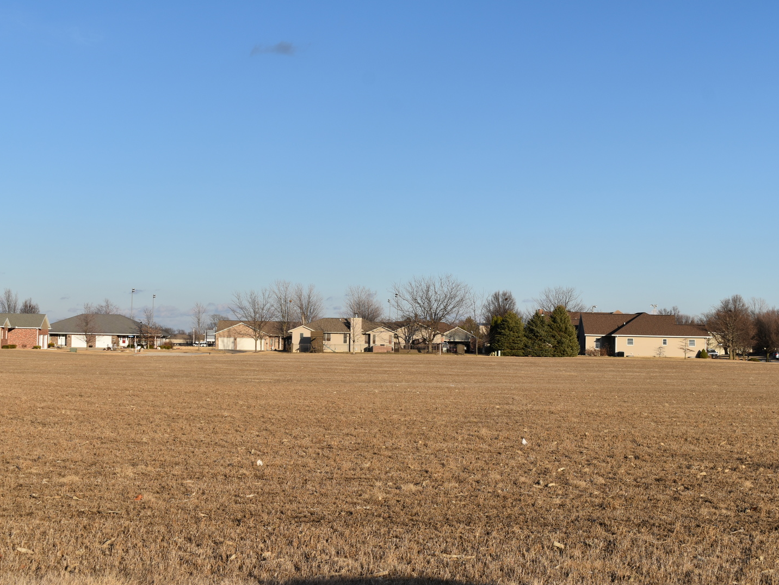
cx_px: 356
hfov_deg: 31.2
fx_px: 1395
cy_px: 292
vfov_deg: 23.7
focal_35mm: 62
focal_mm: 38
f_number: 9
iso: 100
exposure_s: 1/320
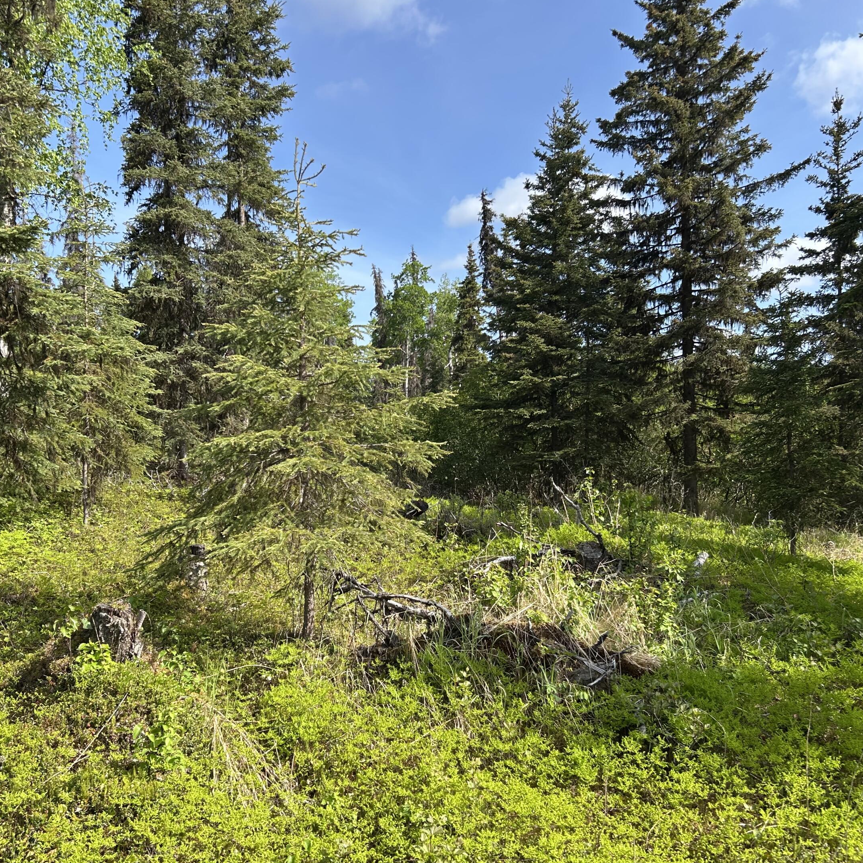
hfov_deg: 50.7
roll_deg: +3.8
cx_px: 342
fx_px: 903
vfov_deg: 51.1
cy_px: 447
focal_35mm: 32
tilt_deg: -0.3
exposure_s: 1/1597
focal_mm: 5.7
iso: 50
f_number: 1.5
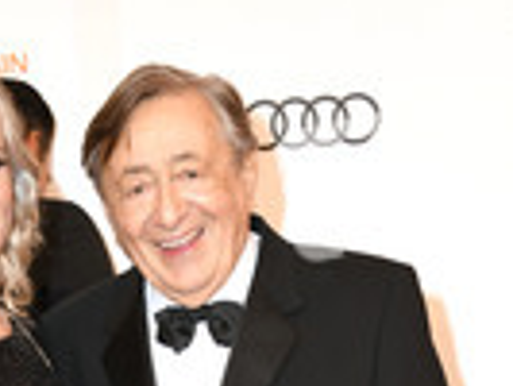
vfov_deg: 9.3
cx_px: 123
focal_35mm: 150
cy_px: 749
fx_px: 2225
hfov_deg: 13.1
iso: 250
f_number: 6.3
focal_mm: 52
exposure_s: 1/125
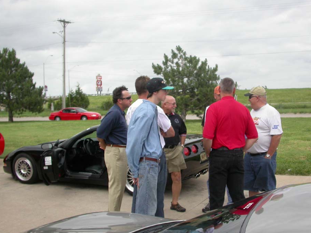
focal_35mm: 43
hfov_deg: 43.8
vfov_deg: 33.6
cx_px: 169
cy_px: 126
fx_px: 386
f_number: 2.6
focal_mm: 7.85
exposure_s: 1/1000
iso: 100
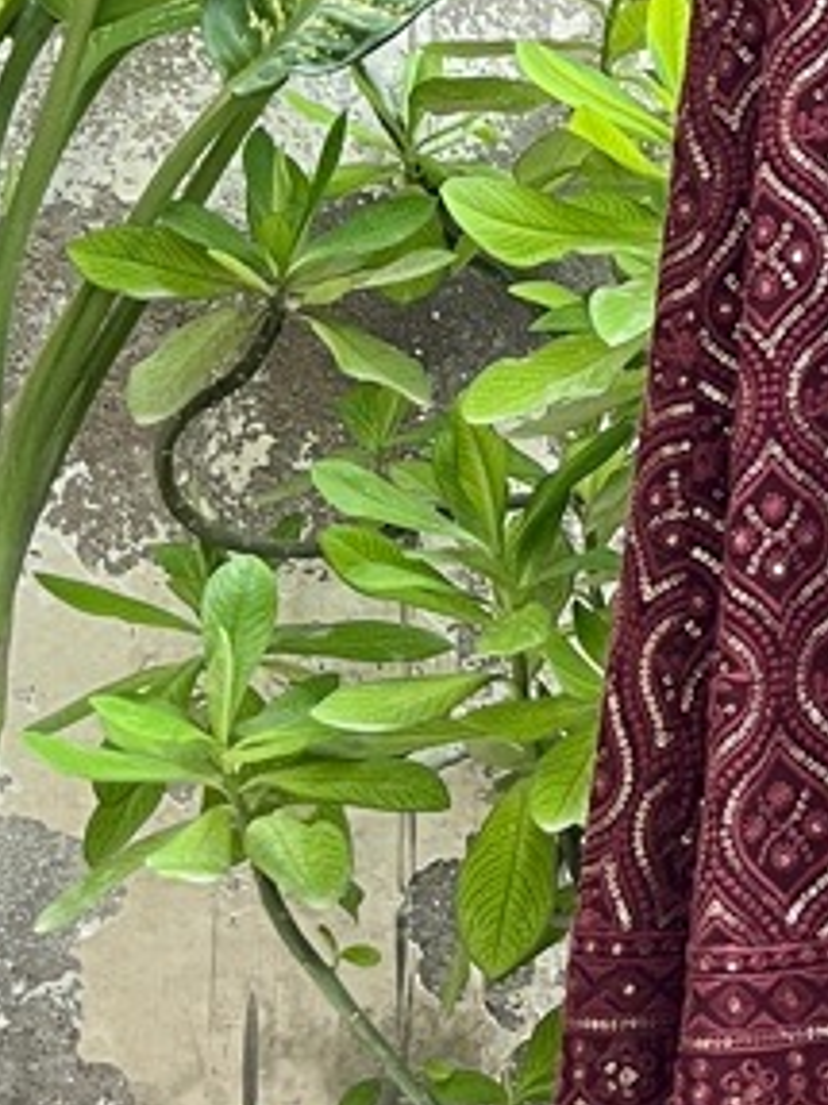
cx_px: 1837
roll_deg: +2.5
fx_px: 3702
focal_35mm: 116
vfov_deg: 16.6
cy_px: -19
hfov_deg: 11.1
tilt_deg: +6.9
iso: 125
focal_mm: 5.1
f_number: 1.6
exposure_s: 1/64
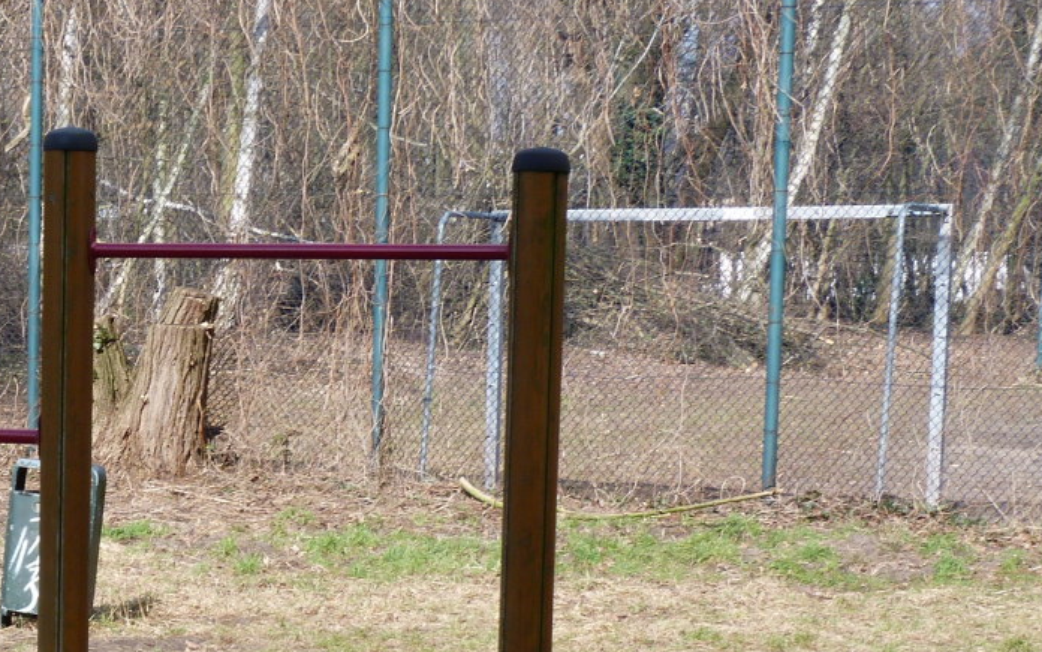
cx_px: 1
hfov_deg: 18.1
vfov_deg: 11.6
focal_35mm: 112
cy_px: 671
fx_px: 3181
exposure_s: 1/200
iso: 80
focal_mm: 8.7
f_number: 5
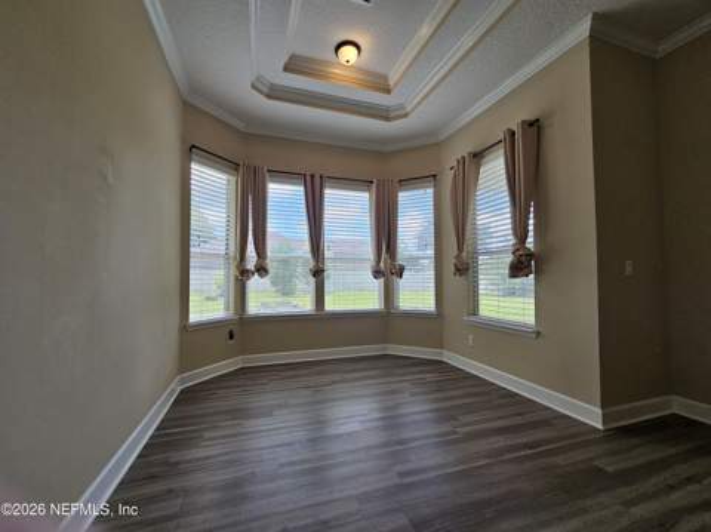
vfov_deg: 89.8
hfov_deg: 106.2
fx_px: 267
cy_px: 266
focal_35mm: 13
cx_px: 356
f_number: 2.2
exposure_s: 1/207
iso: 100
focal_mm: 2.2
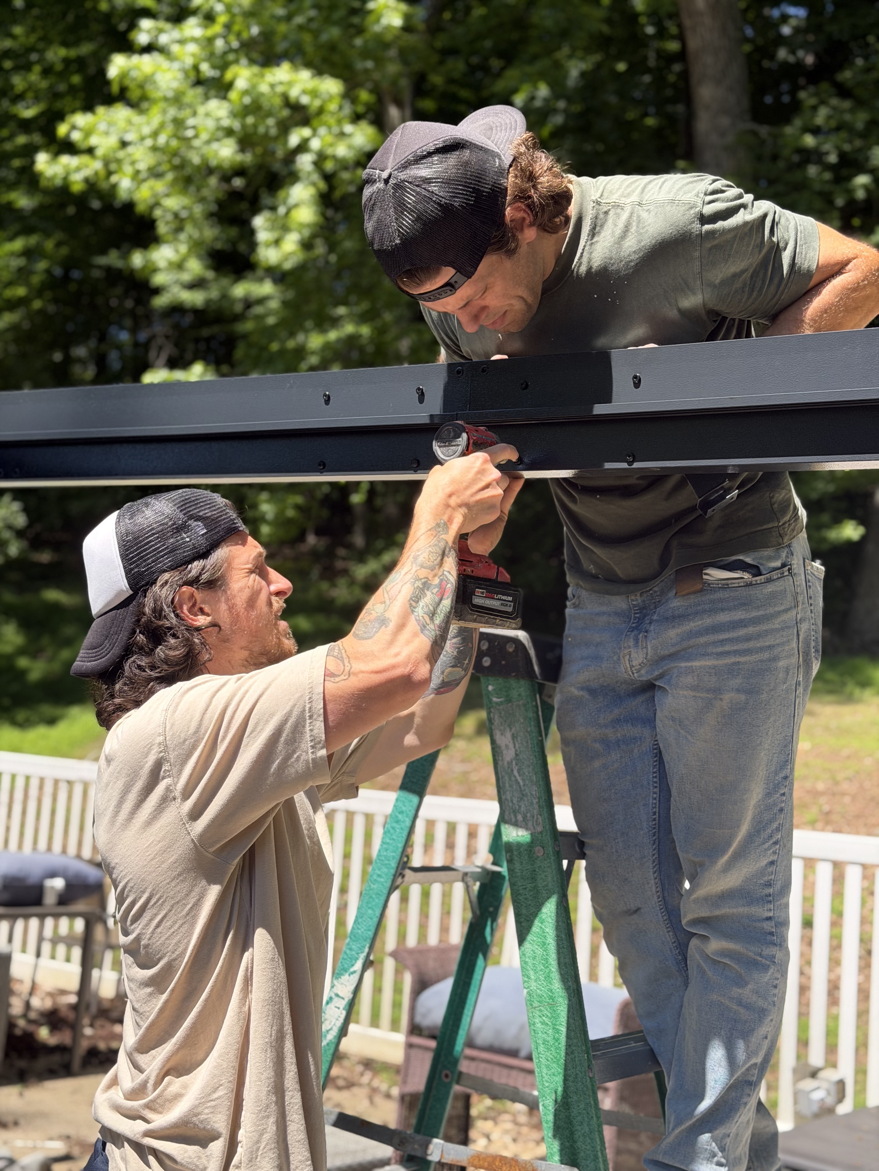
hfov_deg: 30.3
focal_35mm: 48
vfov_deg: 39.7
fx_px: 1625
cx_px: 440
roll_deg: -6.3
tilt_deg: +4.9
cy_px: 586
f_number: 1.78
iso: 80
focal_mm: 6.76
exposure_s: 1/1456
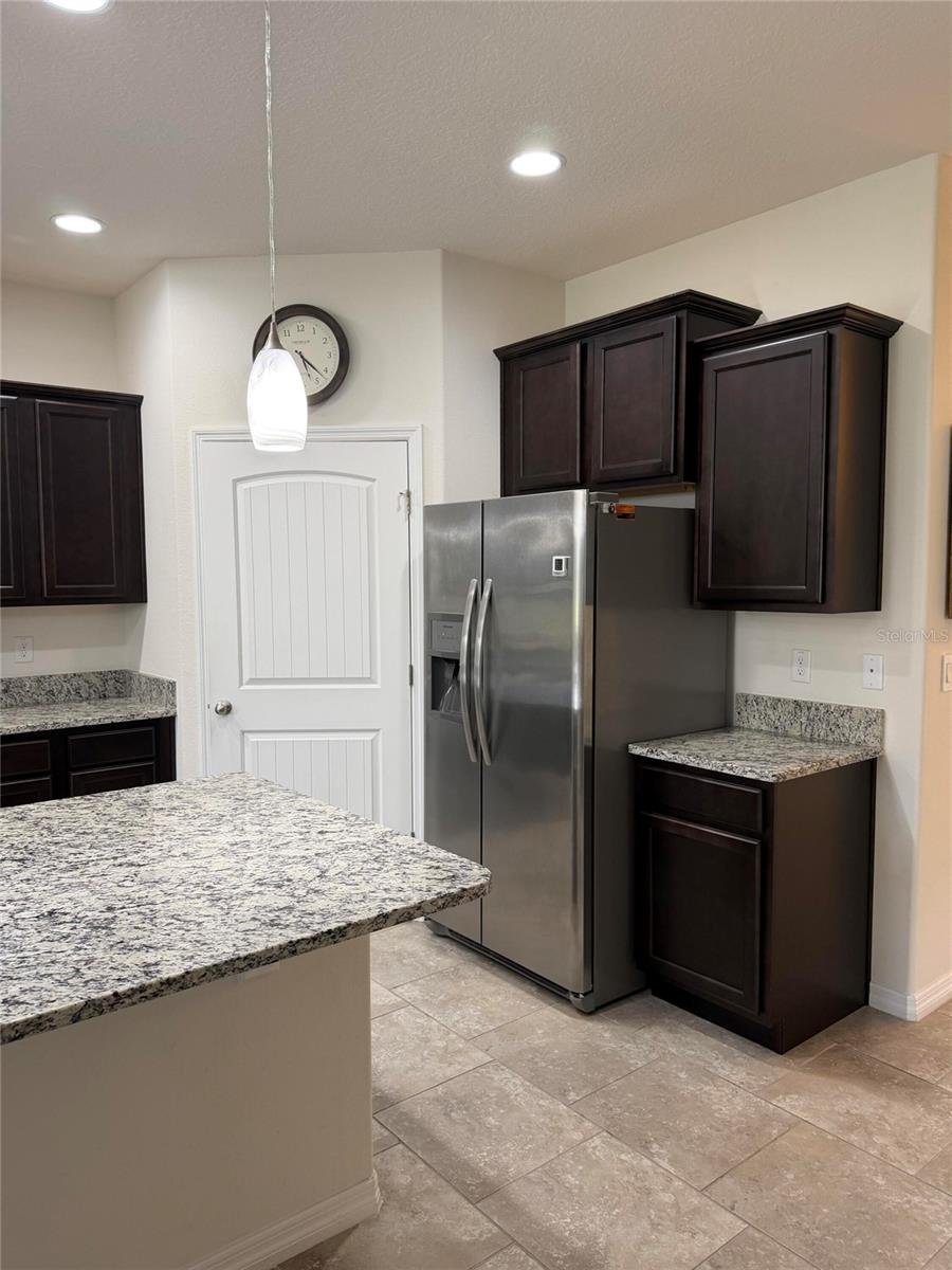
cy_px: 635
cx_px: 476
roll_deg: -0.5
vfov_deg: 71.6
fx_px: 880
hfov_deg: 56.8
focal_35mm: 24
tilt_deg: -4.3
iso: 125
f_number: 1.78
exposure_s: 1/60
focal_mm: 6.76
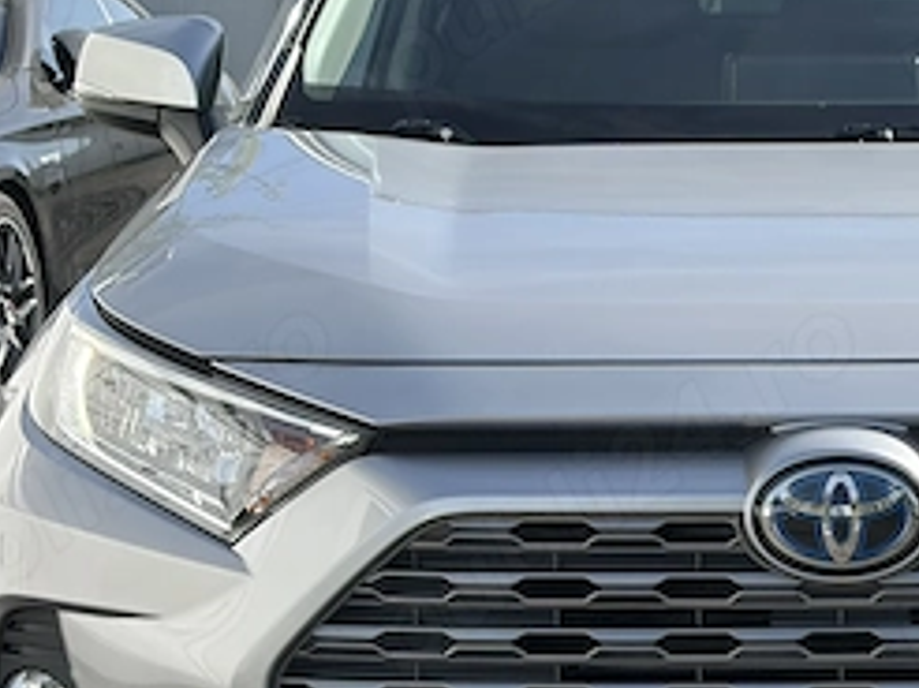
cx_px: 874
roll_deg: +0.4
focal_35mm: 127
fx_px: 3368
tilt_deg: -8.8
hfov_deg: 15.3
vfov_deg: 11.6
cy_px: 531
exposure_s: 1/1709
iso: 32
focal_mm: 5.96
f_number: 1.6
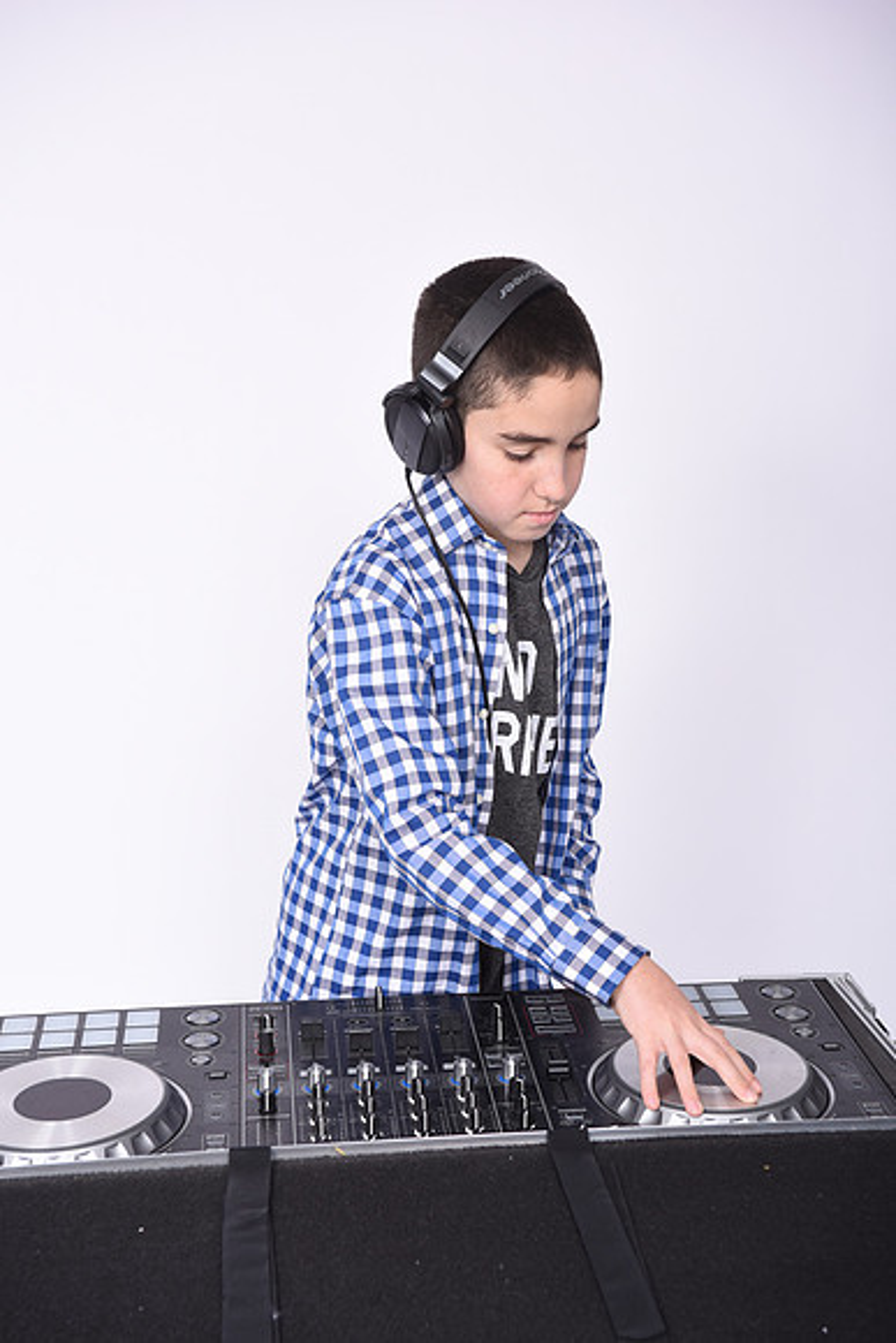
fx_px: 2052
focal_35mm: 55
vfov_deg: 36.2
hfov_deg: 24.6
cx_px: 448
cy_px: 672
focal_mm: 55
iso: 200
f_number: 8
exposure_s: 1/200
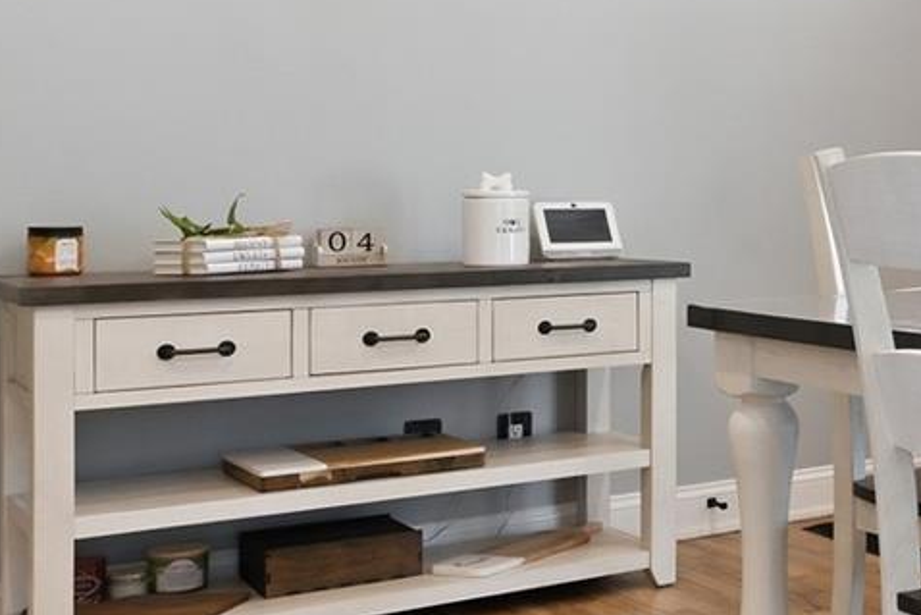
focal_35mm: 62
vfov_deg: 21.7
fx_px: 1590
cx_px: 1250
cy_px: 176
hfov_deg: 26.5
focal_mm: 14.5
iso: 100
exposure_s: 1/4
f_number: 11
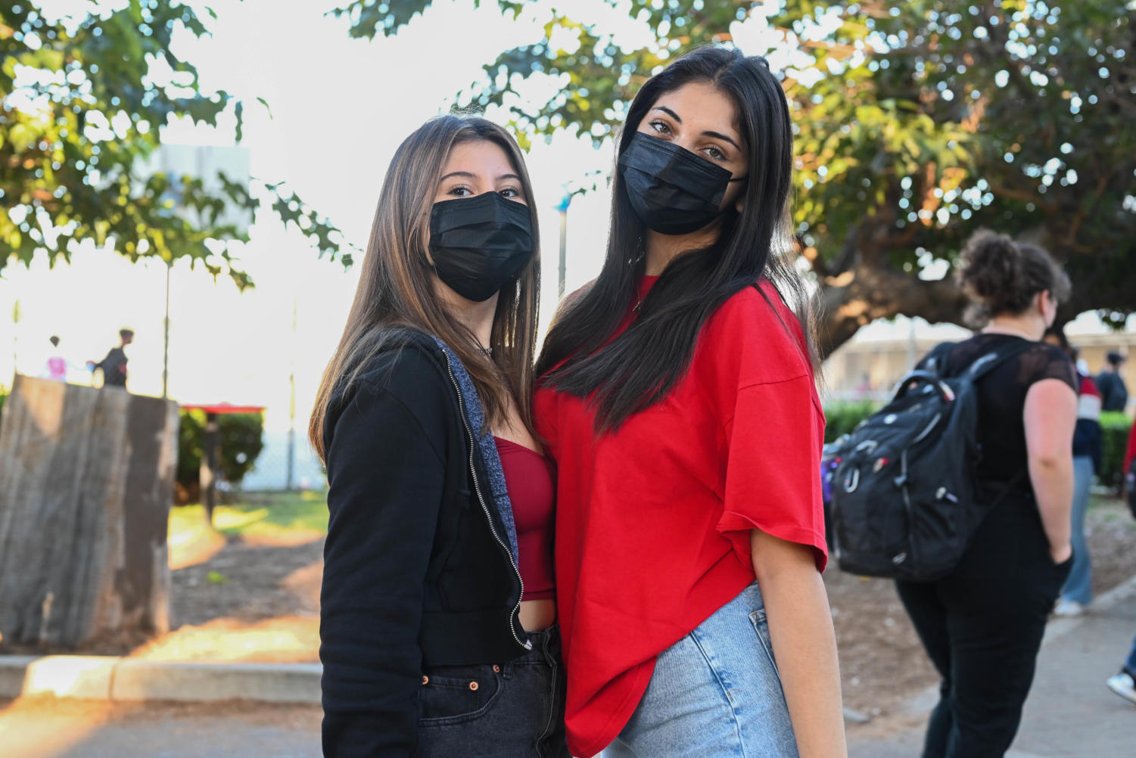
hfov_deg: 39.6
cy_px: 379
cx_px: 568
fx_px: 1578
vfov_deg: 27.0
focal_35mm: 50
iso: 640
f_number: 4
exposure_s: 1/160
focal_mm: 50
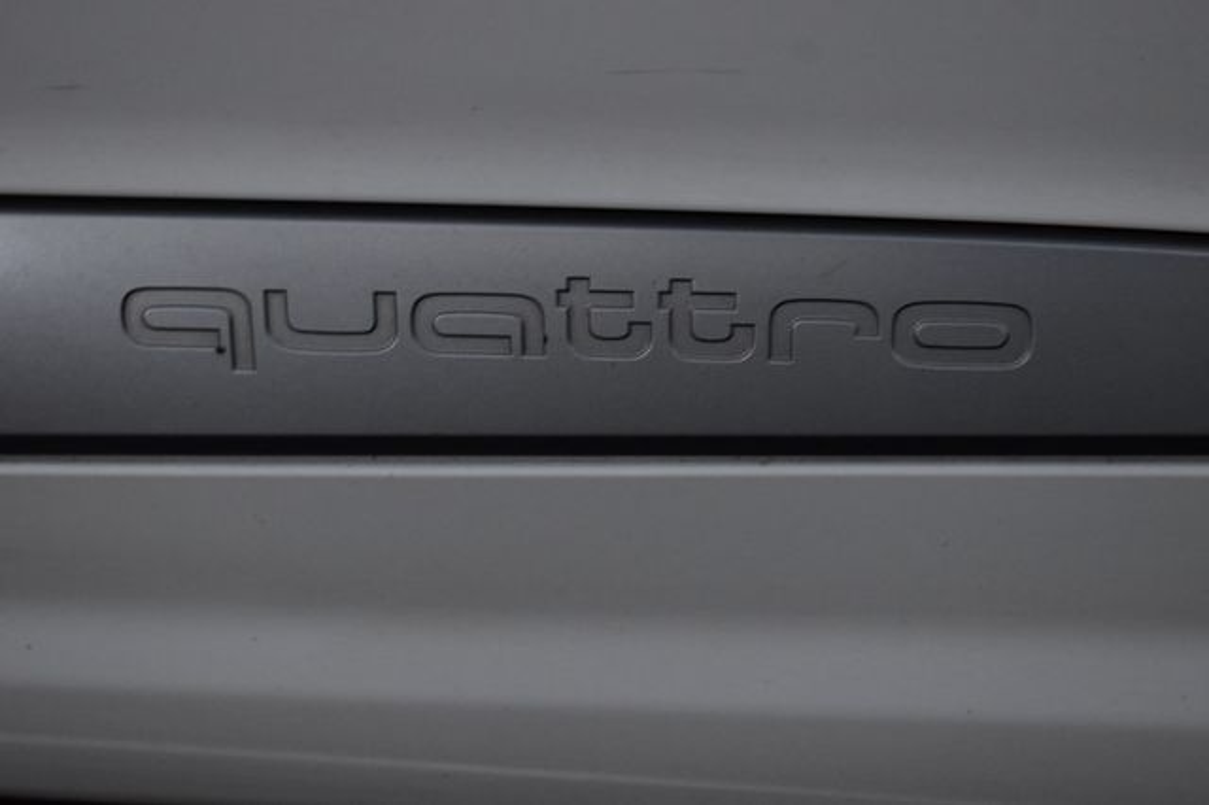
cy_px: 402
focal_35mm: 72
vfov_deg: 18.9
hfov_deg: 28.1
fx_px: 2417
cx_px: 604
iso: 1600
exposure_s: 1/15
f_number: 6.3
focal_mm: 48
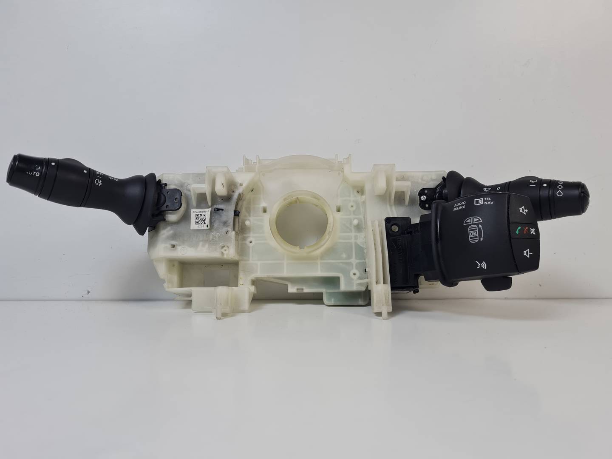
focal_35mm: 26
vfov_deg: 53.1
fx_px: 460
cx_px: 306
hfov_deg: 67.3
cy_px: 230
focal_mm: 5.4
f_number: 1.8
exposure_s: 1/277
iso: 50
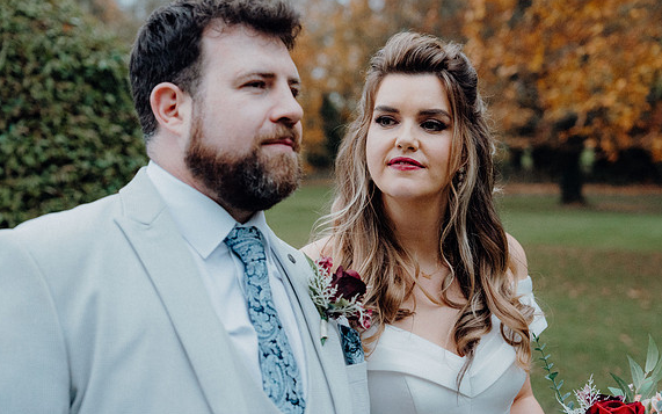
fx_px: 1028
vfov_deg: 22.8
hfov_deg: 35.7
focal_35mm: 57
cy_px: 195
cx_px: 329
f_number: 3.5
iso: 5000
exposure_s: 1/200
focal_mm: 55
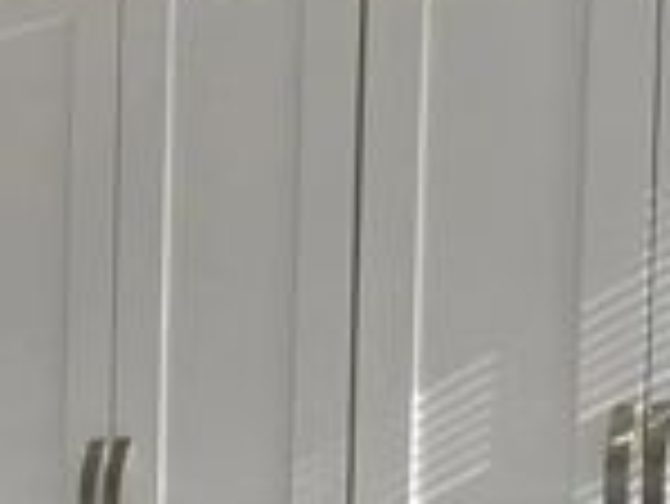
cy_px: 724
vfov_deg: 14.1
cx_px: -517
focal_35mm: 99
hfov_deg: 16.7
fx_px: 1918
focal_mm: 6.3
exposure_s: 1/180
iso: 64
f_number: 1.7
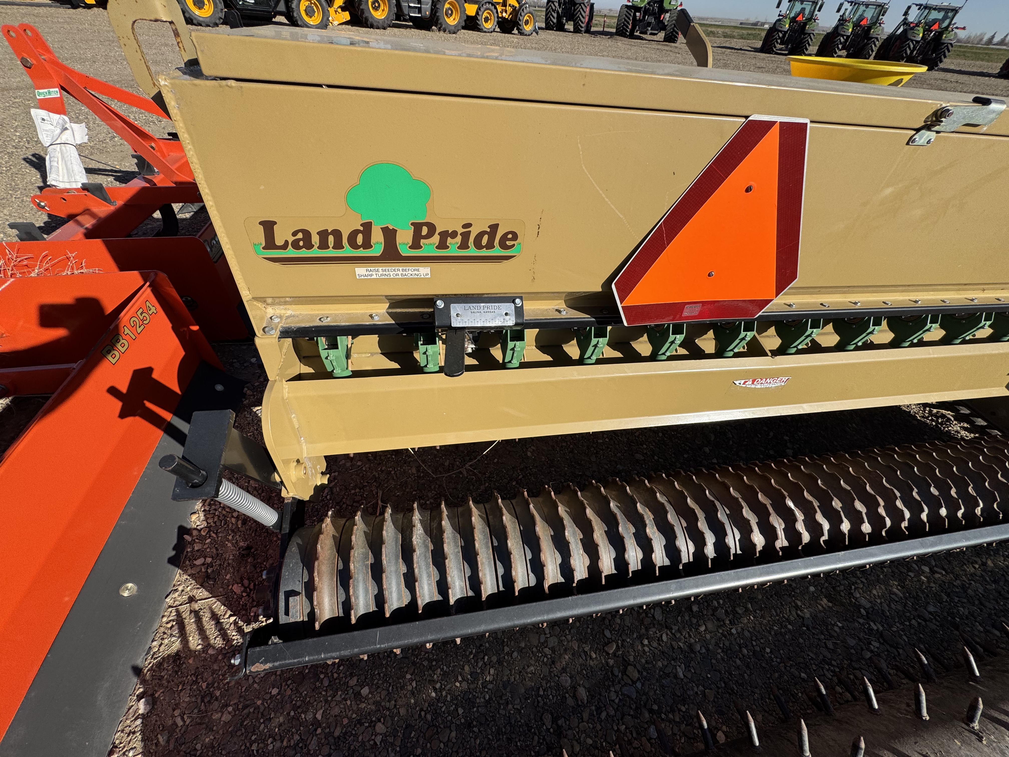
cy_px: 378
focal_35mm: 14
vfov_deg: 85.7
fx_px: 408
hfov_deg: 102.1
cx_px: 504
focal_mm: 2.22
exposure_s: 1/2028
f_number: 2.2
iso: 50
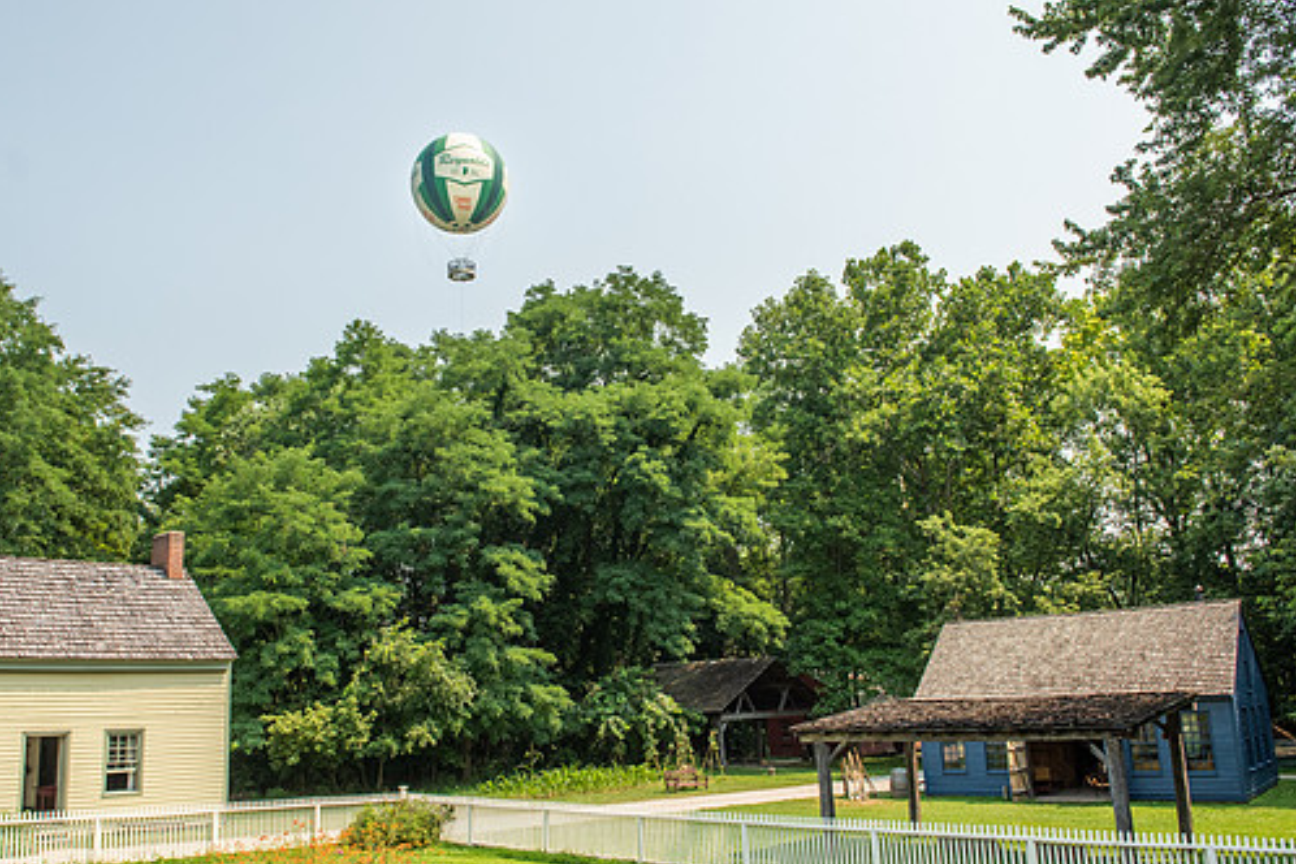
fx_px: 1044
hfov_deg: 63.5
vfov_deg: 44.9
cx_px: 575
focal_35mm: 29
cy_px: 470
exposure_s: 1/3200
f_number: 4
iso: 500
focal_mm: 24
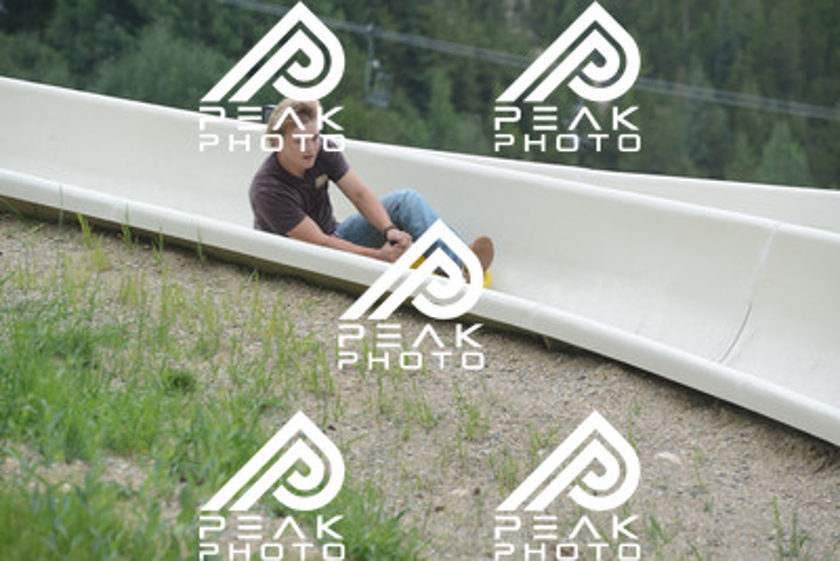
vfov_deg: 7.0
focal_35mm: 195
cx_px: 420
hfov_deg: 10.5
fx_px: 4551
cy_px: 280
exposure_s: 1/640
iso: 500
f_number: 6.3
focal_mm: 195
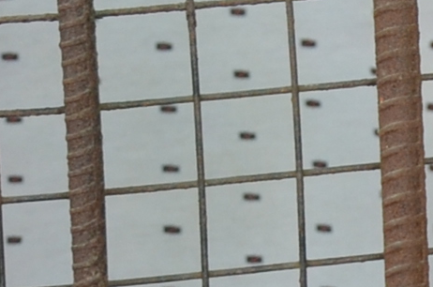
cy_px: -409
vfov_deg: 4.1
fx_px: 3889
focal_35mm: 324
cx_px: 981
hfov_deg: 6.1
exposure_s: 1/80
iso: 400
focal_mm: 27
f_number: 4.5
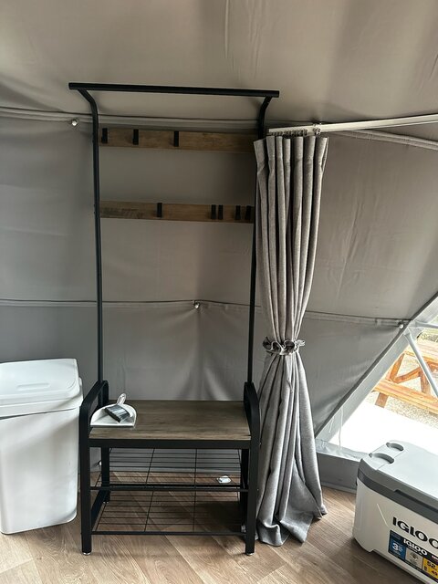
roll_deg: -2.9
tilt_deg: -7.6
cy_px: 292
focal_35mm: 24
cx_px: 219
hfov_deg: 56.8
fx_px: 405
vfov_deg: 71.6
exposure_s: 1/60
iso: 640
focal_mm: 6.86
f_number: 1.78
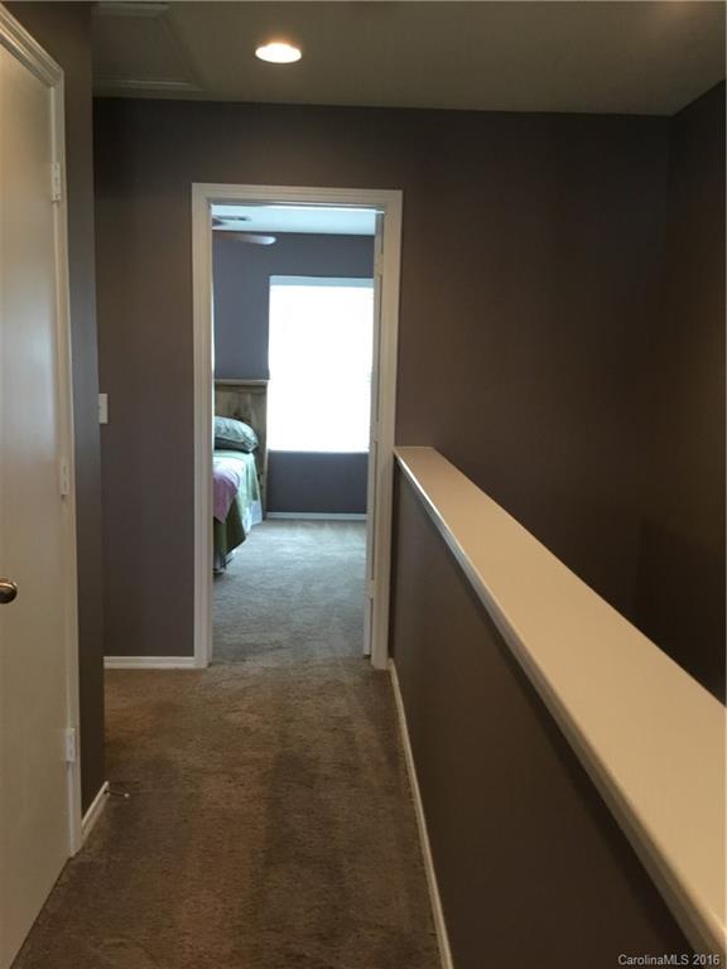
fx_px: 868
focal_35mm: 31
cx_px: 364
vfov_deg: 58.4
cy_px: 484
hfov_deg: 45.4
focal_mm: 3.3
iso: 80
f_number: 2.4
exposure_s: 1/30
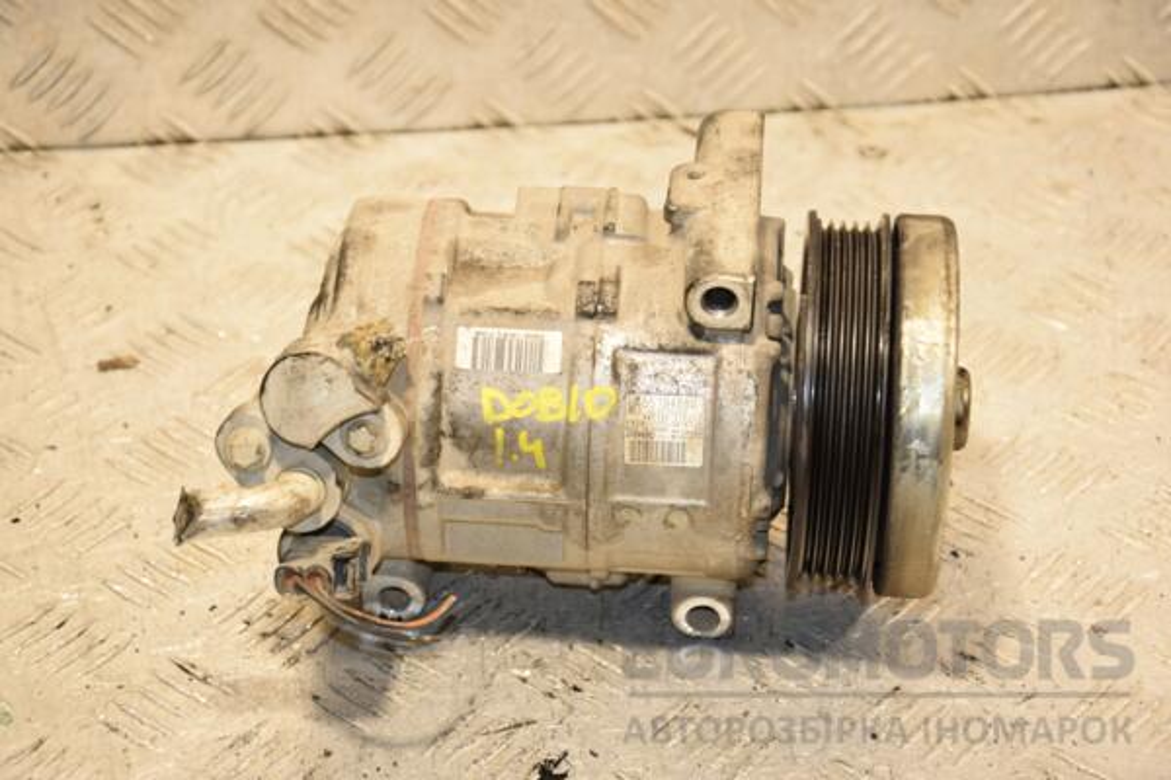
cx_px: 586
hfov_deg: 21.9
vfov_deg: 14.7
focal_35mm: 93
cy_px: 390
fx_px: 3025
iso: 800
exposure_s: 1/200
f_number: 5.3
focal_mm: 62
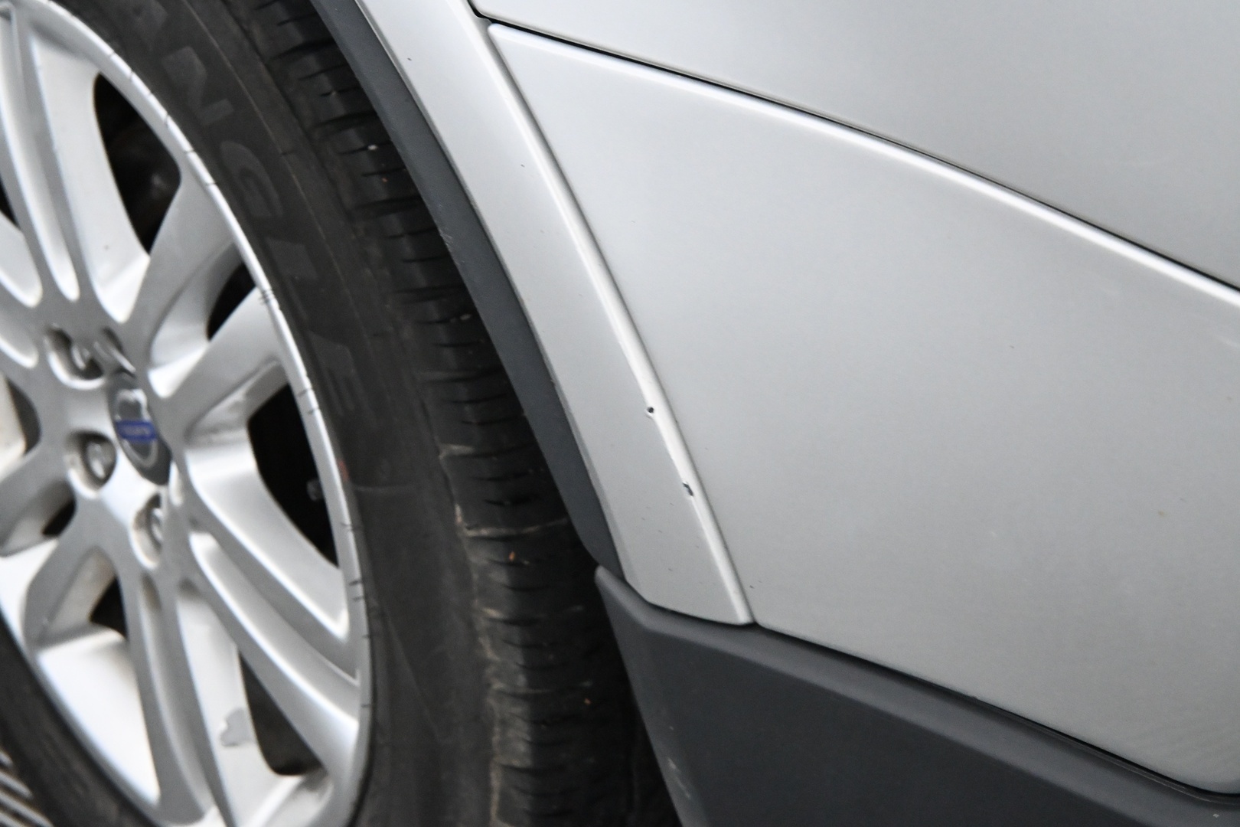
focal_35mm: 75
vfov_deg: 18.2
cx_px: 620
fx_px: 2583
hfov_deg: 27.0
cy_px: 414
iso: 5600
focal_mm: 50
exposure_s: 1/60
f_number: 6.3
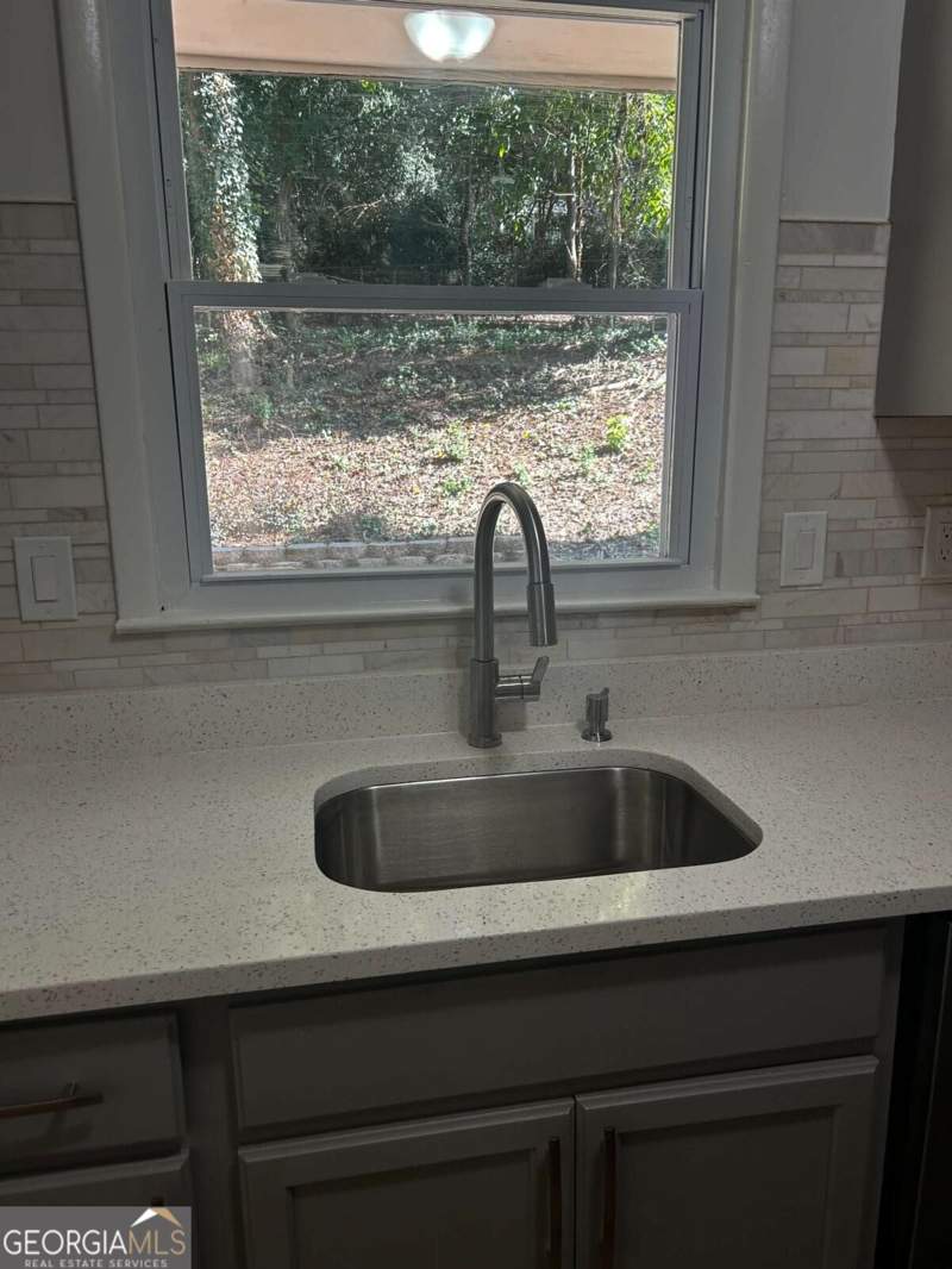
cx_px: 476
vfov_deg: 67.3
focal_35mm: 26
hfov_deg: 53.1
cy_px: 634
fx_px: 953
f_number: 1.5
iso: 64
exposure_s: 1/120
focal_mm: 5.7
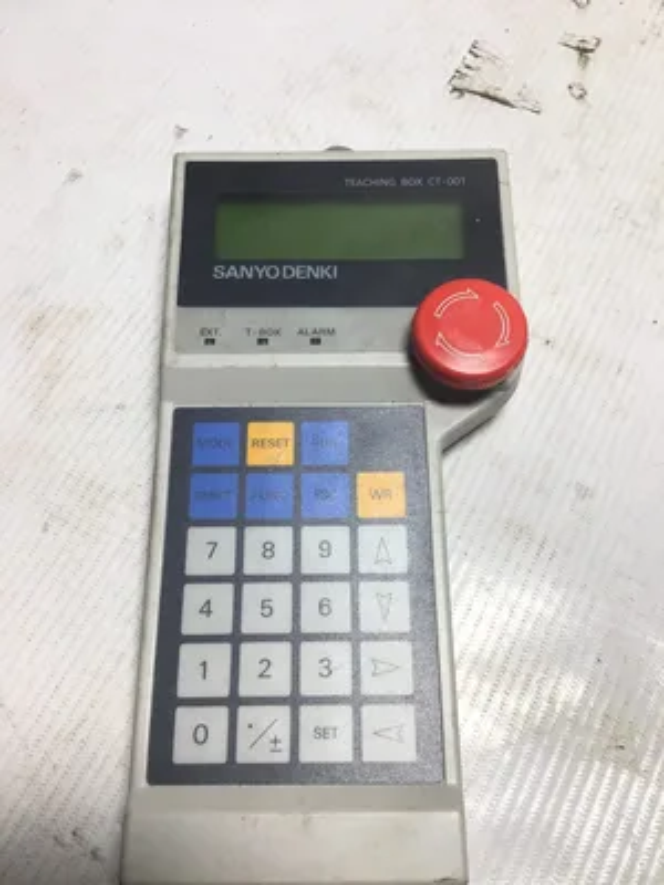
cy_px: 442
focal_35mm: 31
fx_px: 793
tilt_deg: -66.9
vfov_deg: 58.4
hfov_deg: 45.4
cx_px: 332
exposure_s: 1/148
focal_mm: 3.3
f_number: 2.4
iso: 25
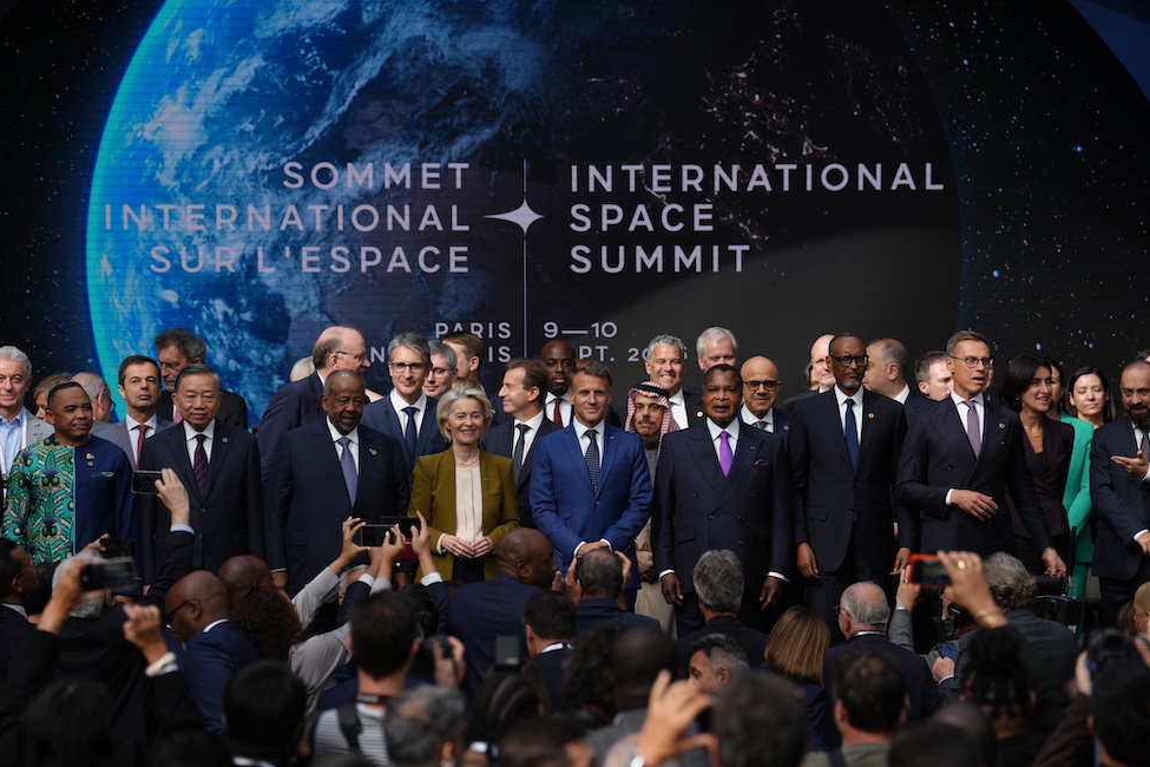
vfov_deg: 6.8
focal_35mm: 201
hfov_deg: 10.2
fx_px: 6420
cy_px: 384
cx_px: 573
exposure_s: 1/800
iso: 200
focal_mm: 200
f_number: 4.5
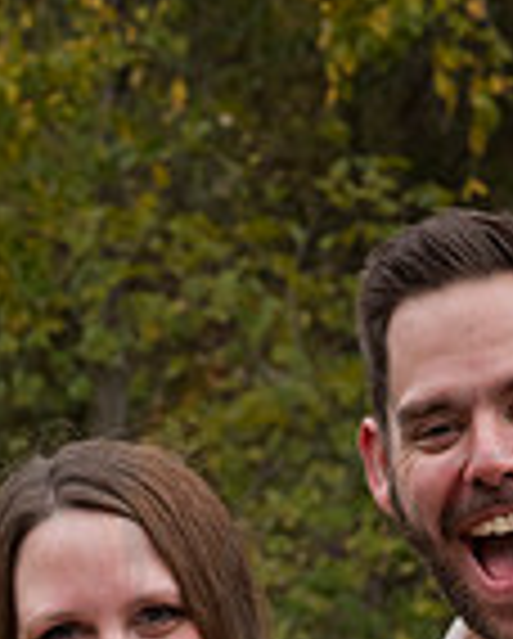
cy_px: 968
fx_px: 4772
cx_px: 342
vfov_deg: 7.5
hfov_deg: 6.2
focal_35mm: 252
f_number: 11
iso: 800
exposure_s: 1/400
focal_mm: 85
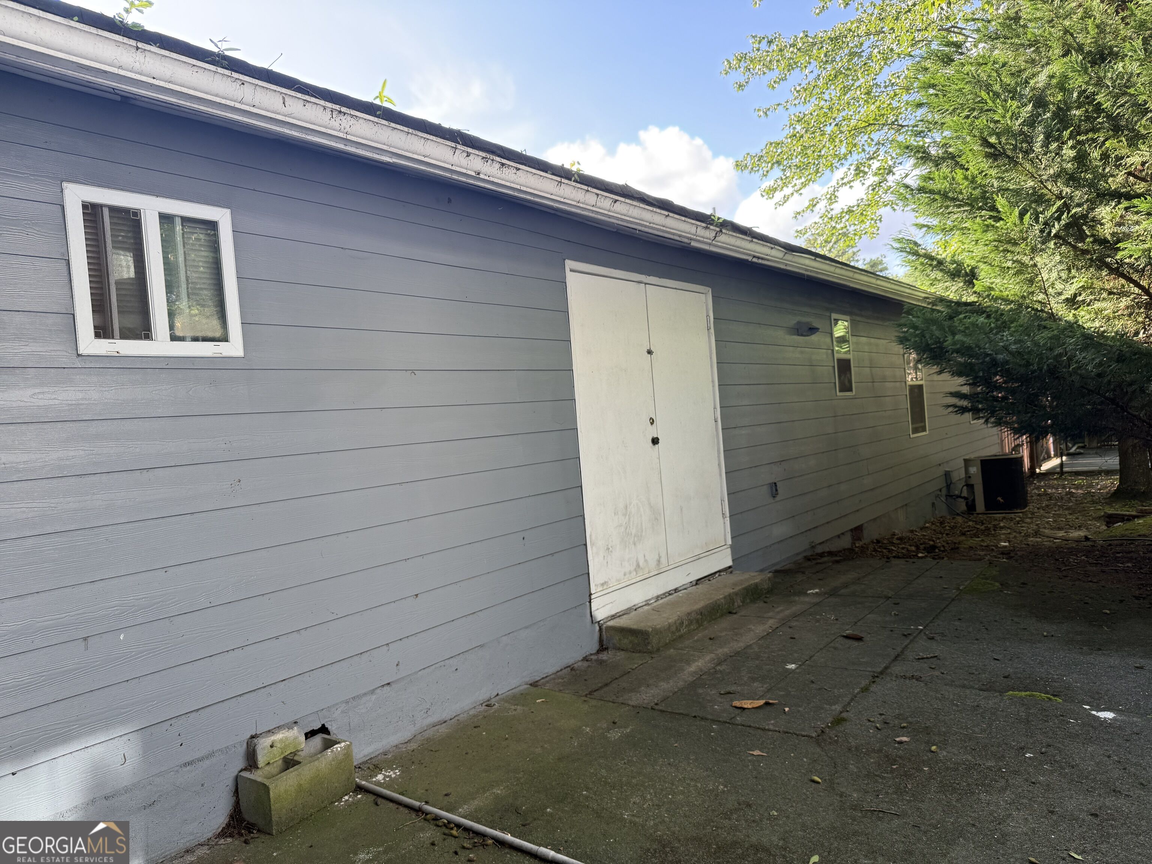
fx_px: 799
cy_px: 432
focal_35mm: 24
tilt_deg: -0.3
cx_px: 576
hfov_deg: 71.6
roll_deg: +5.0
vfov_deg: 56.8
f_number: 1.78
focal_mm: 6.76
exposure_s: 1/217
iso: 64
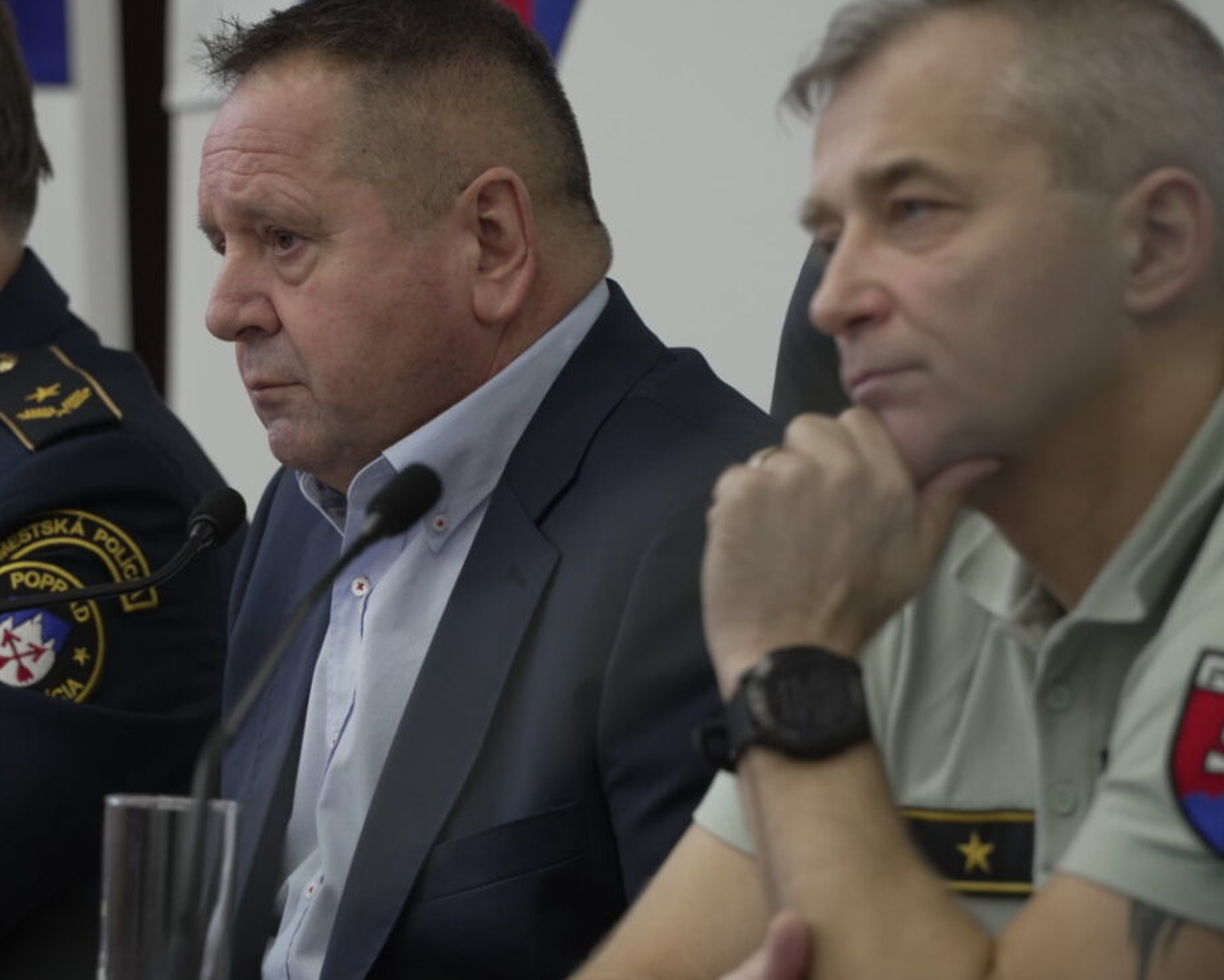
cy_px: 552
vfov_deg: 5.4
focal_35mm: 287
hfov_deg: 6.7
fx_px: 10397
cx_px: 337
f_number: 5.6
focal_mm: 182
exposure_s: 1/100
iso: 1000
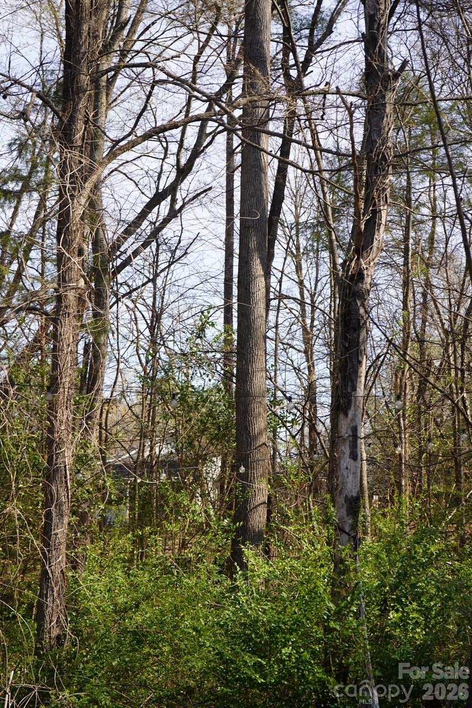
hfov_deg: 19.5
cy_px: 354
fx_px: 1376
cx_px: 236
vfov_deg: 28.8
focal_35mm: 70
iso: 100
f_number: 8
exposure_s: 1/100
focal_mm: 70
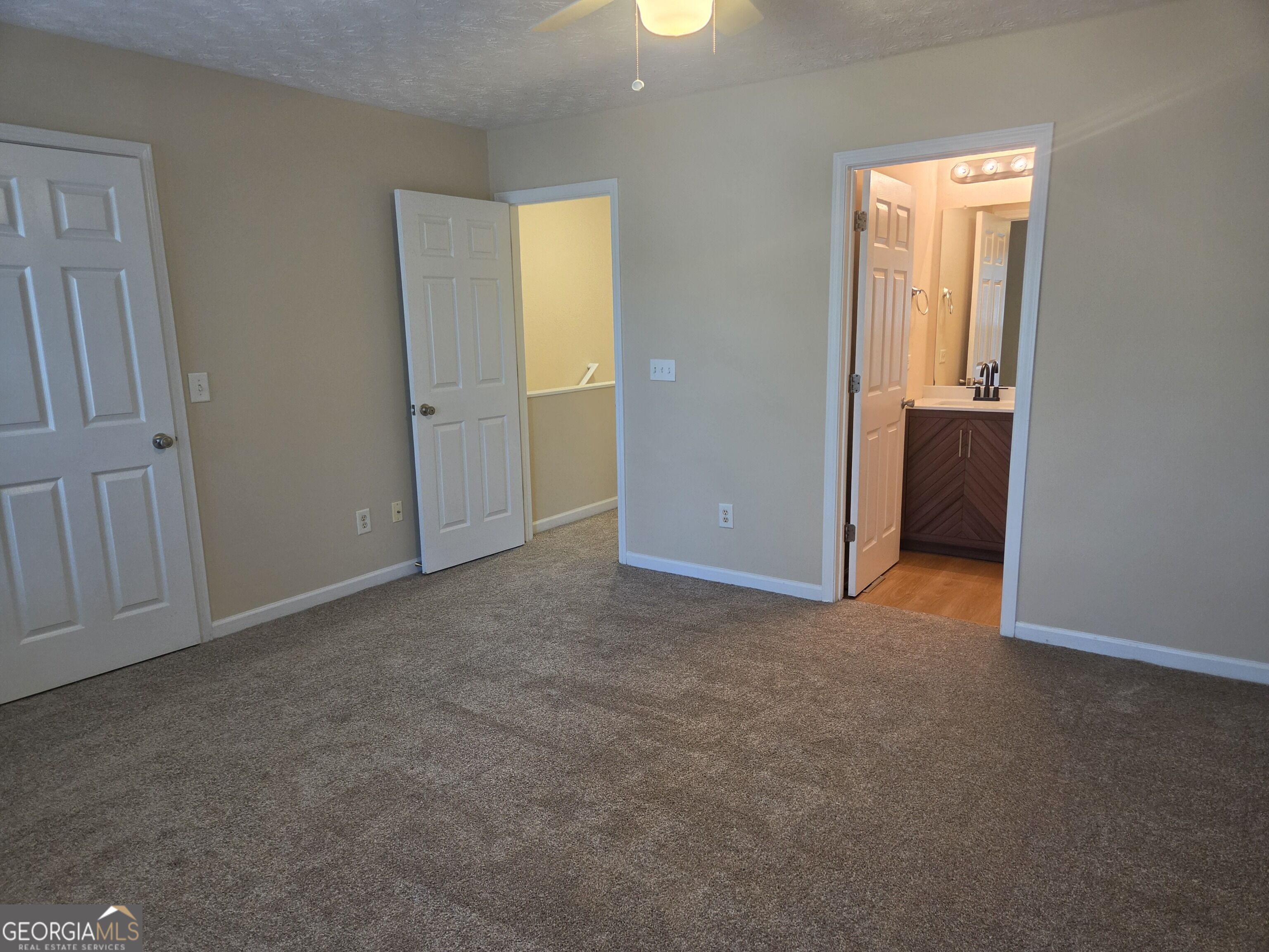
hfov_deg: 73.9
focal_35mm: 23
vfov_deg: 58.9
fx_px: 843
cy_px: 476
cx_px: 634
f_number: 1.8
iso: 400
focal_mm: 5.4
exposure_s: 1/120
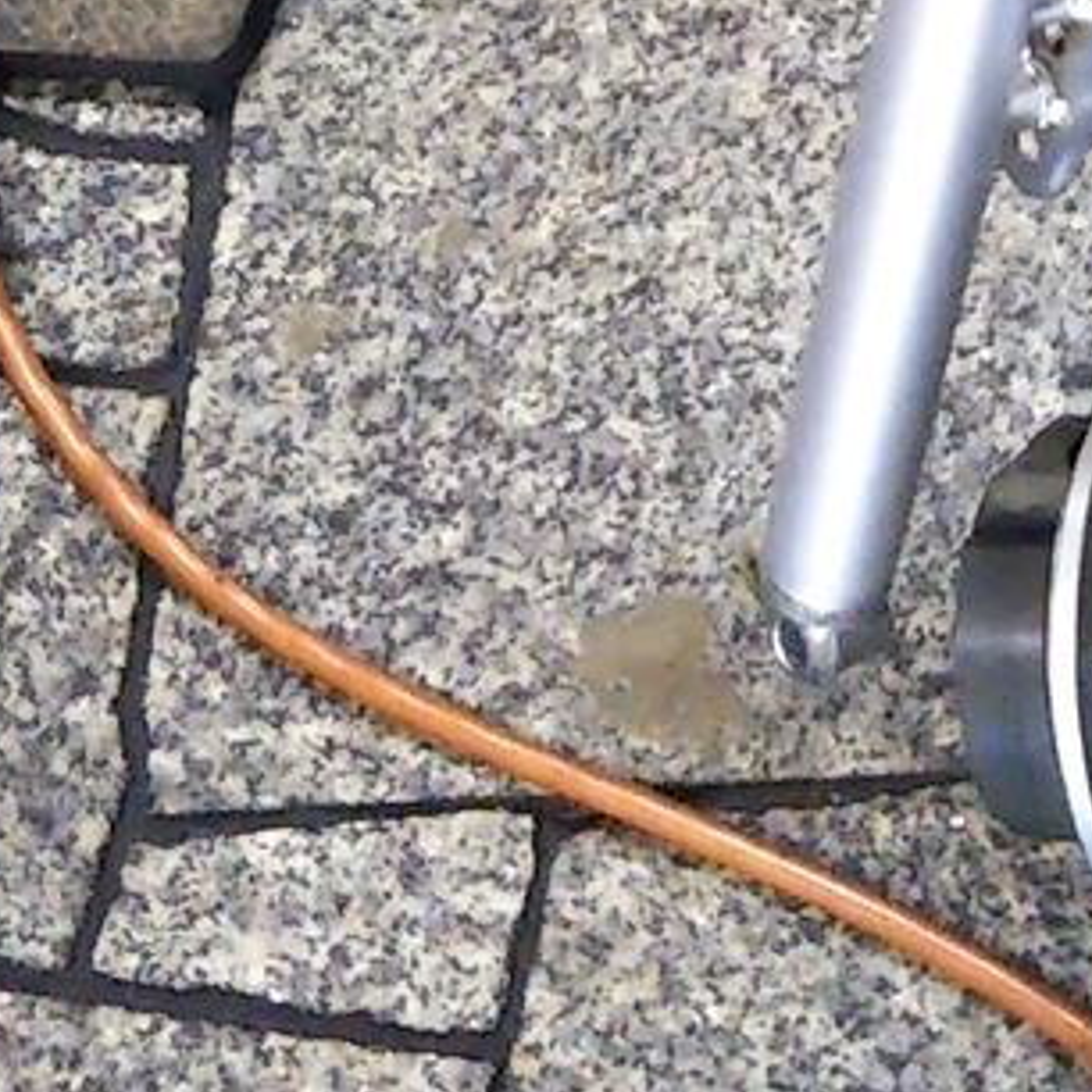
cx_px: 1153
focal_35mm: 104
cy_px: -446
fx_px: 3712
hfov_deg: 16.3
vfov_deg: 15.7
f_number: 2.2
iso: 836
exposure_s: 1/23
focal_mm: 4
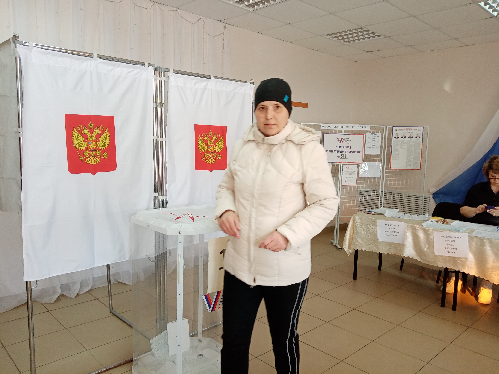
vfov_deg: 53.1
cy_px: 187
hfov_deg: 67.3
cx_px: 250
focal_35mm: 26
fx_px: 375
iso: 123
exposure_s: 1/50
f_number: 1.8
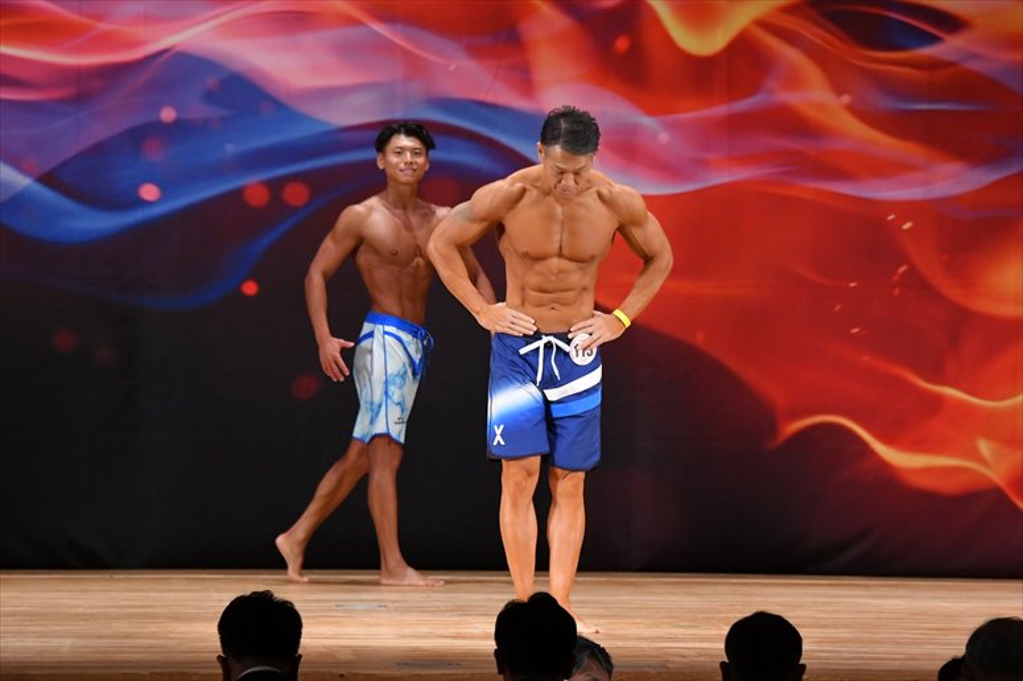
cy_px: 340
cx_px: 512
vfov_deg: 6.3
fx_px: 6163
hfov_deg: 9.5
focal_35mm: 217
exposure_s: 1/400
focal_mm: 145
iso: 3200
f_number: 5.6
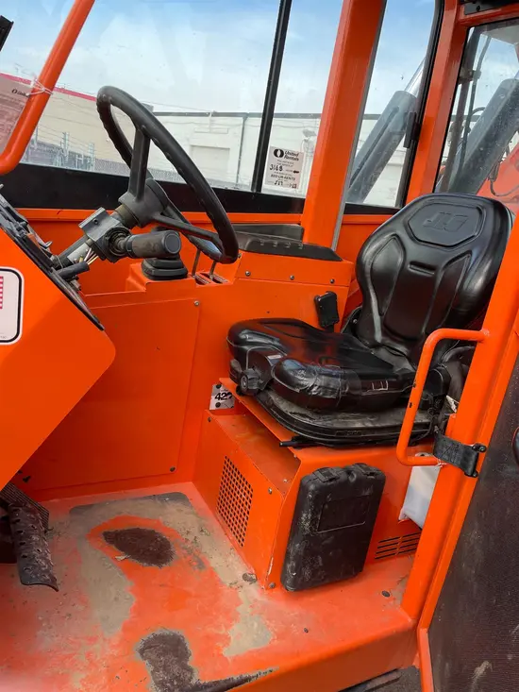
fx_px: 520
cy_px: 346
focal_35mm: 26
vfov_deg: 67.3
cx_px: 260
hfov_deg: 53.1
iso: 50
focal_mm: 4.2
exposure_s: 1/513
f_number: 1.6
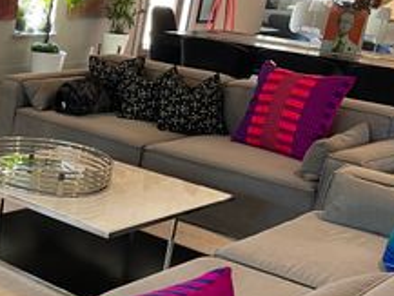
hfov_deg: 23.9
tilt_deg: -18.2
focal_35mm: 72
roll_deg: -4.6
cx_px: -111
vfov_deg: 20.4
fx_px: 820
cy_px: 205
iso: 160
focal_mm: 4.2
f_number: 1.6
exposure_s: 1/60
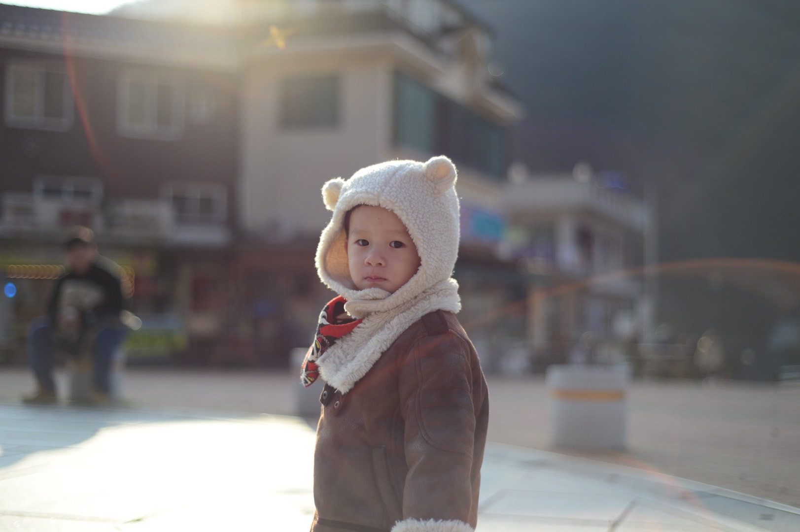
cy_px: 266
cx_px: 400
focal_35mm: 50
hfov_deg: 39.6
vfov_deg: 27.0
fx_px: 1110
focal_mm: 50
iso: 100
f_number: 2
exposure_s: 1/2000
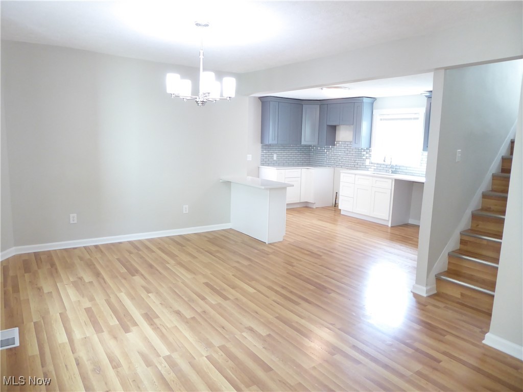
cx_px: 262
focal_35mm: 25
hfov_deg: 69.4
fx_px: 378
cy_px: 196
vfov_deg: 54.9
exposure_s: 1/40
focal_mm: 4.3
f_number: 3.3
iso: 400
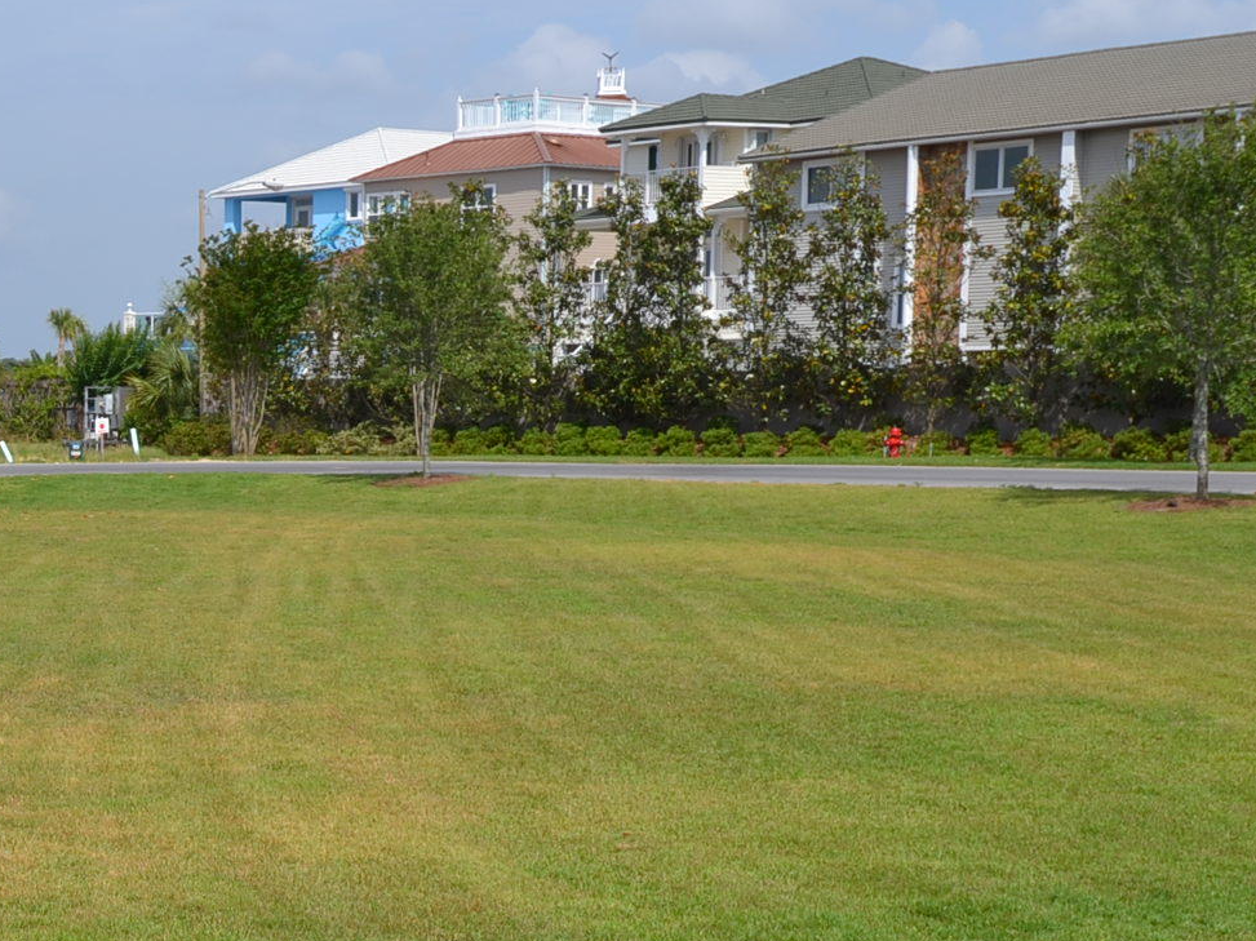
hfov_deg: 22.2
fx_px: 2974
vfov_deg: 17.8
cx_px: -222
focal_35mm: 82
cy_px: 760
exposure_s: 1/320
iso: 100
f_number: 9
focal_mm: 24
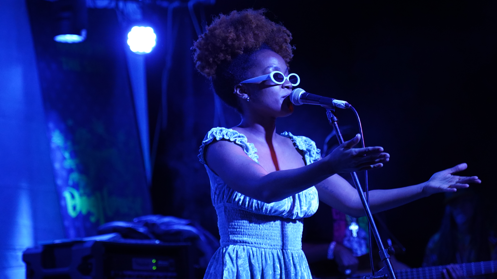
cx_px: 249
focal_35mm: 111
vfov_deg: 10.9
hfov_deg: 19.3
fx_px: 1463
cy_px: 117
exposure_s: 1/160
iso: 5000
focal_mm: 105
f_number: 4
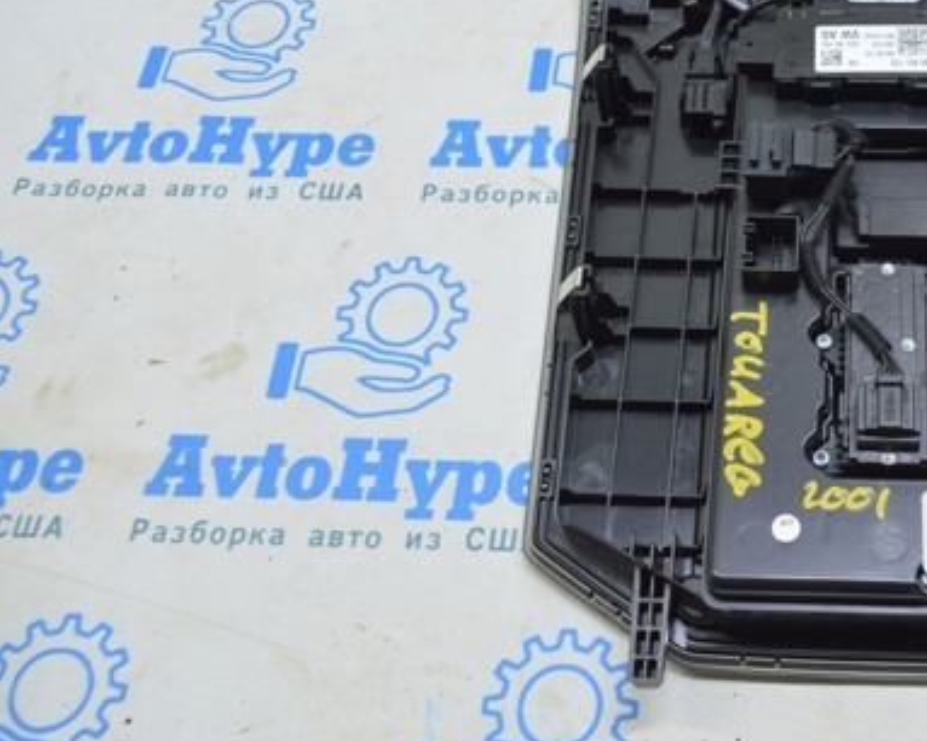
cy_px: 265
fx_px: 1289
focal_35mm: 47
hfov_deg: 37.8
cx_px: 772
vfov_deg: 31.9
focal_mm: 20
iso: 400
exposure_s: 1/20
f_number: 5.6
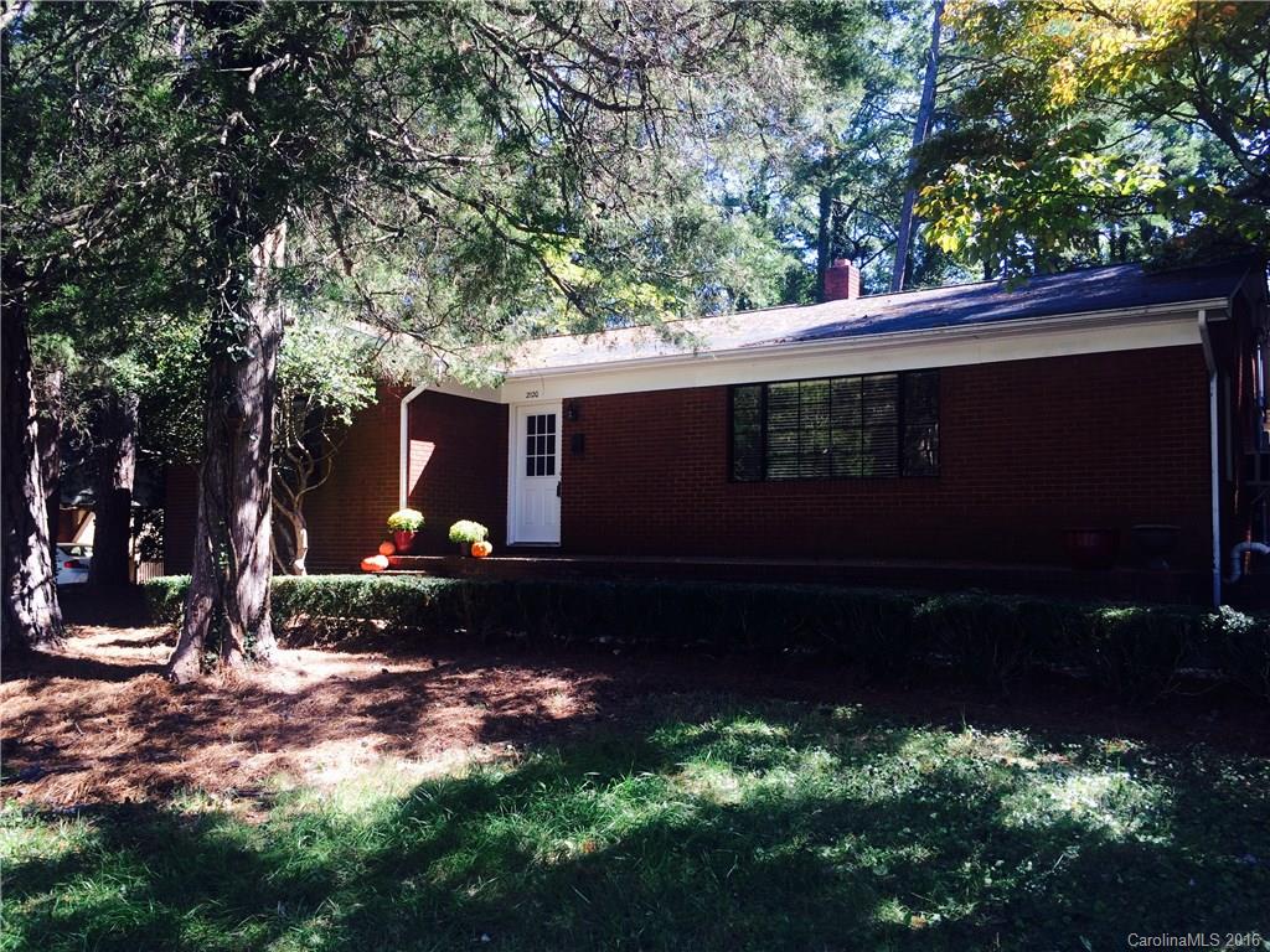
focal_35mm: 29
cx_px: 635
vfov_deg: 48.2
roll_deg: -0.1
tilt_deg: +4.4
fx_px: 1064
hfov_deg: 61.7
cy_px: 476
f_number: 2.2
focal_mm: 4.15
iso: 32
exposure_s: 1/178
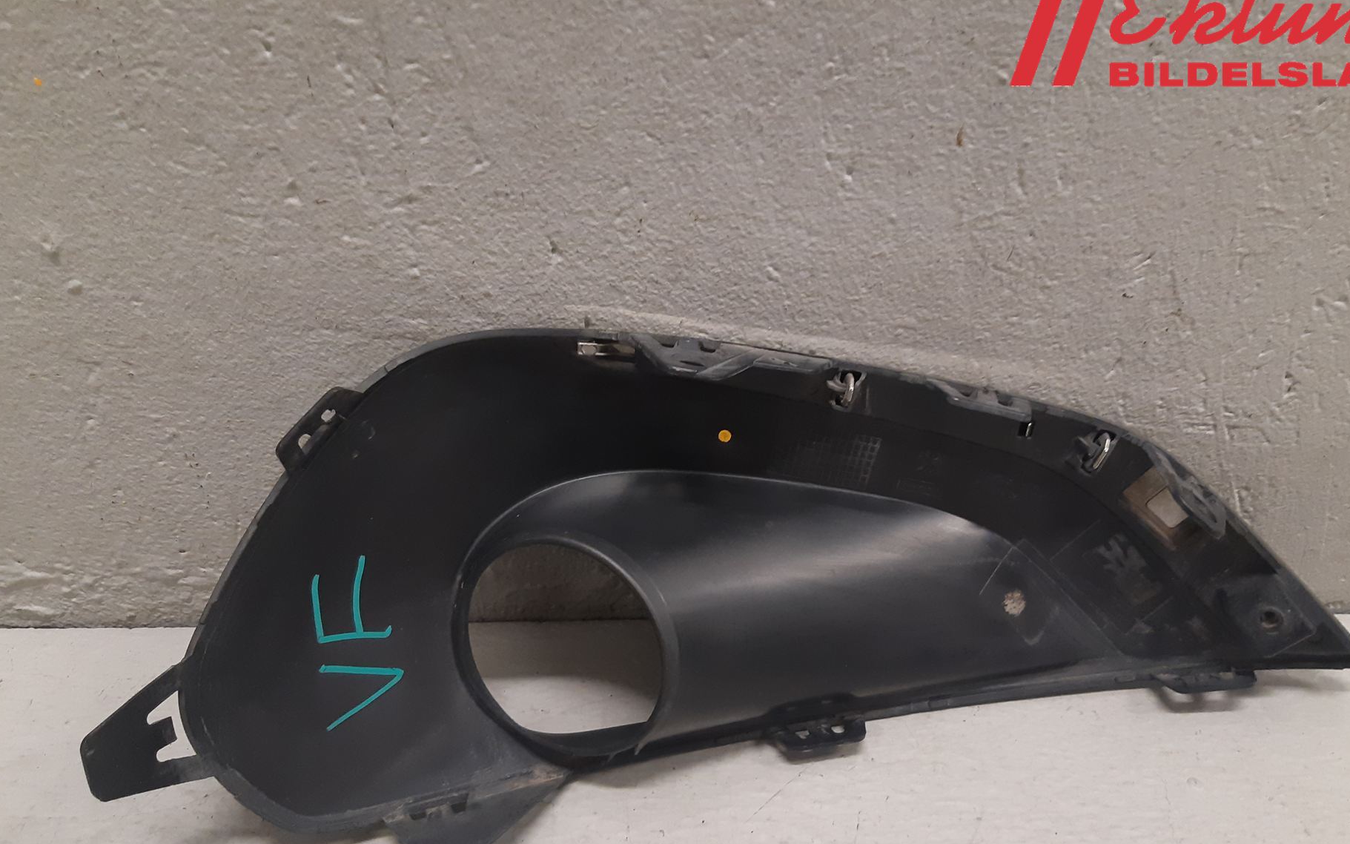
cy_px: 530
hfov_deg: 61.2
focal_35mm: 31
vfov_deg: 40.3
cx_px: 706
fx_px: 1141
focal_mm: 3.93
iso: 200
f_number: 1.7
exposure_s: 1/50
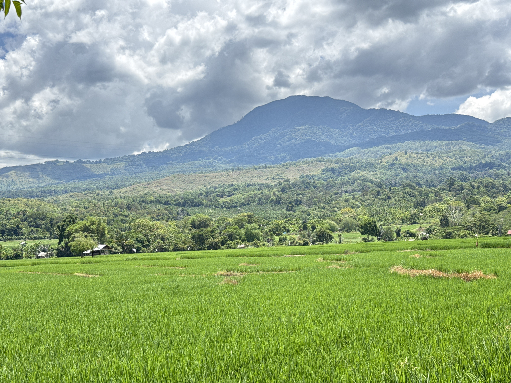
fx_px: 709
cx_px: 256
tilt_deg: +3.3
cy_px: 192
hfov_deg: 39.7
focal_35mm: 48
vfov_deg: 30.3
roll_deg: +1.5
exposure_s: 1/1681
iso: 64
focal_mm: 6.76
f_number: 1.78
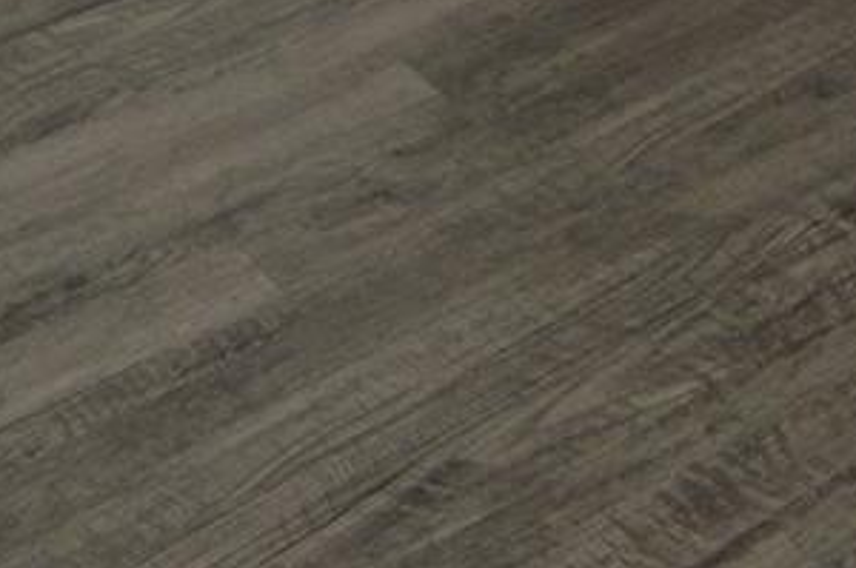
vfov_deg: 11.7
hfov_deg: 19.3
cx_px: 1173
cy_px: -786
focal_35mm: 96
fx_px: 2279
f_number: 5
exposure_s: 1/100
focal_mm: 12
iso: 400
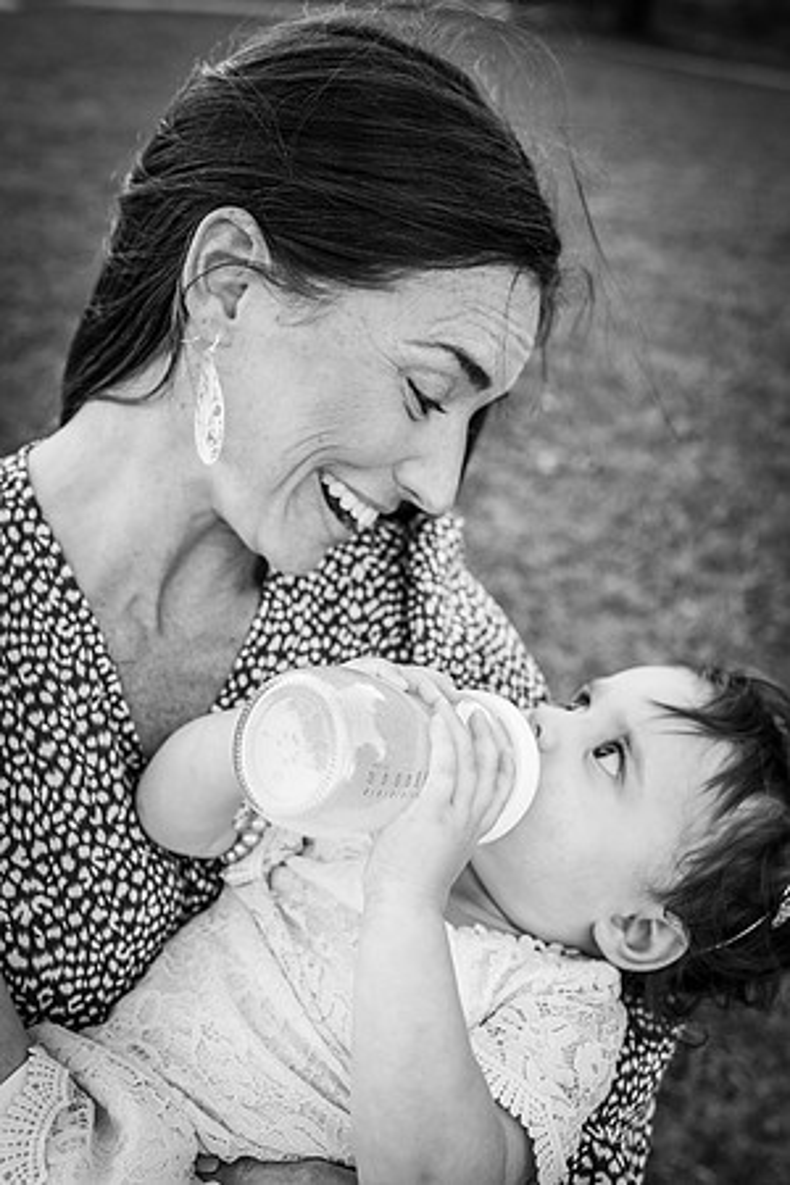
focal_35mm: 35
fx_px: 1152
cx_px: 395
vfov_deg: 54.4
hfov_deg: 37.9
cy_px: 592
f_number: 4.5
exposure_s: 1/125
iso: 800
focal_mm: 35
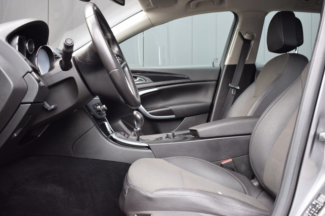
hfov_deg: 50.1
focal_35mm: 39
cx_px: 165
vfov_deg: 34.6
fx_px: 348
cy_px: 109
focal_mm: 25
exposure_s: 1/100
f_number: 5
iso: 400
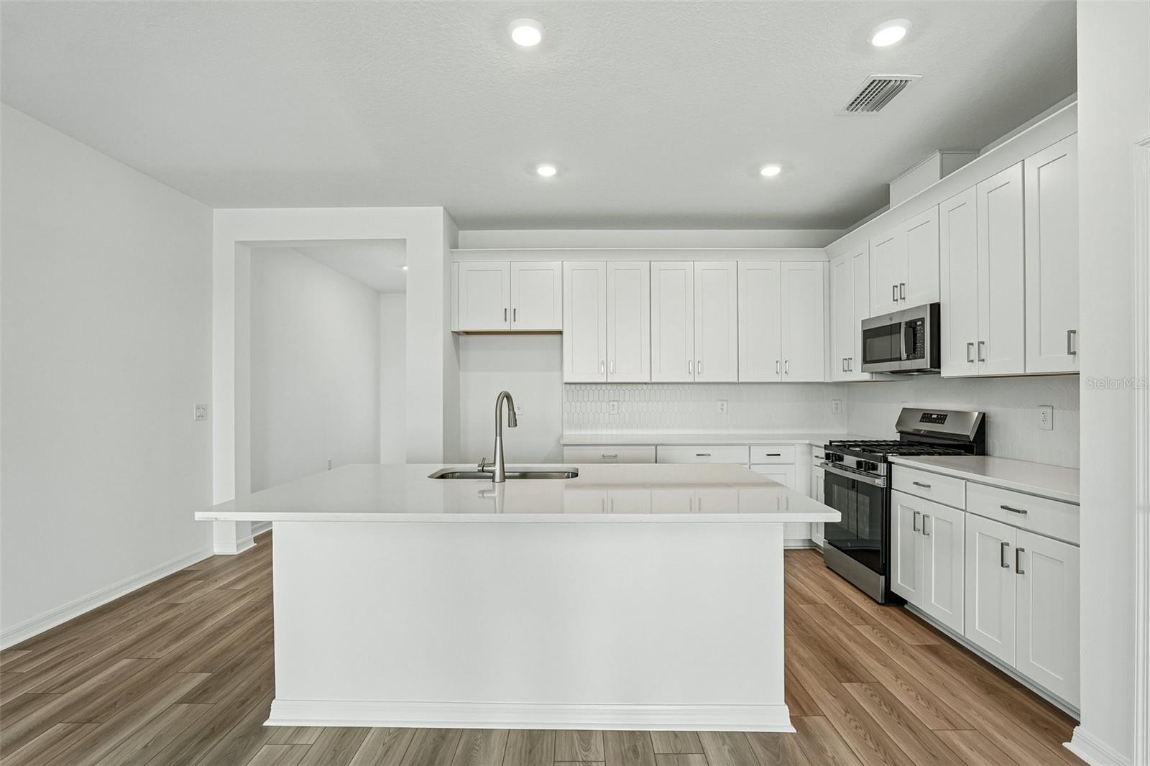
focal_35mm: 16
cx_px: 575
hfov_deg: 96.7
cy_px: 383
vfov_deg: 73.7
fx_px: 511
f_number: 8
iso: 400
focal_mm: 16
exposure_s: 1/50
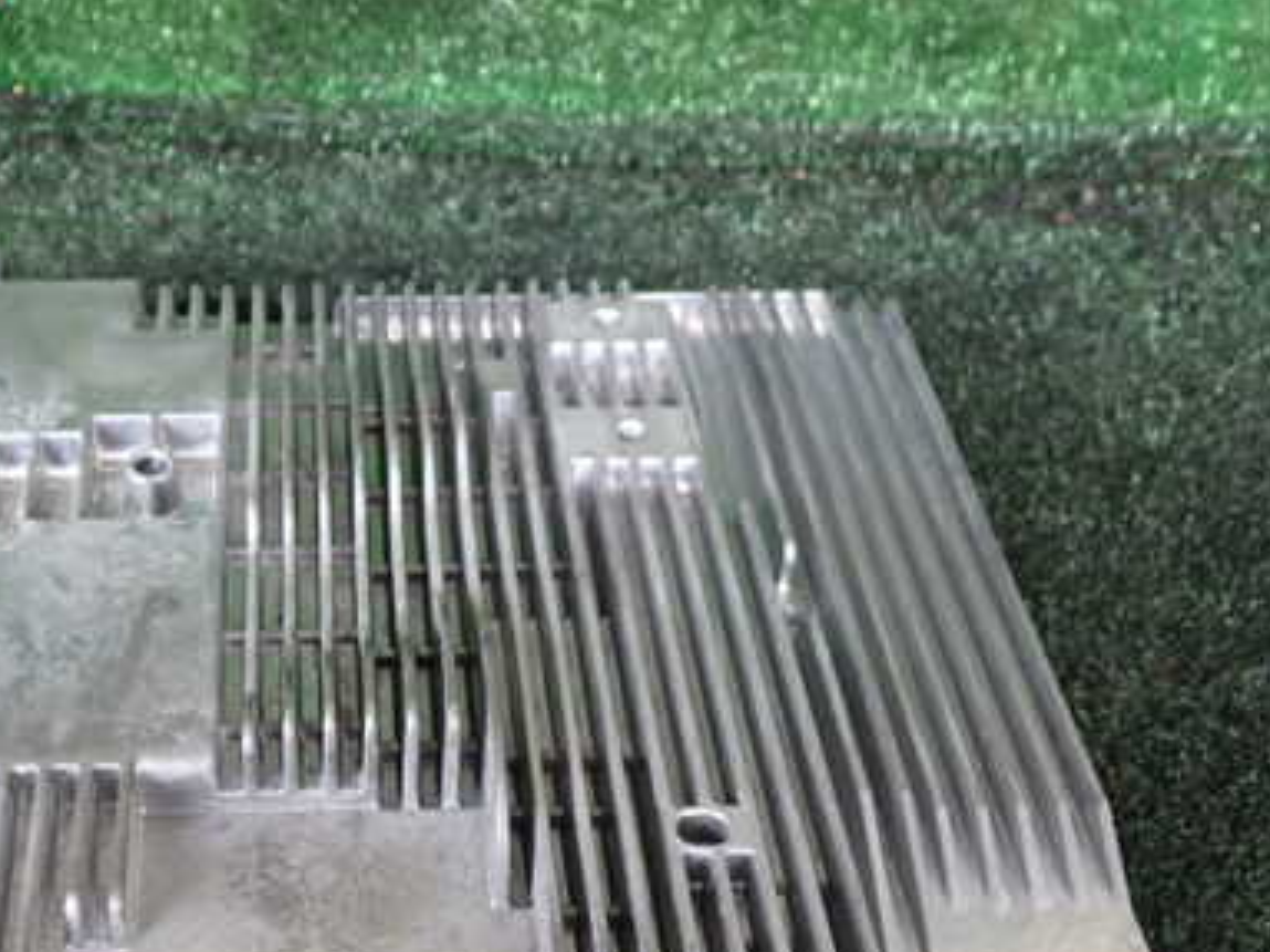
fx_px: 1724
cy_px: 687
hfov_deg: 39.7
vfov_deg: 30.5
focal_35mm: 47
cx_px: 371
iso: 400
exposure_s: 1/30
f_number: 2.3
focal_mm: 5.4
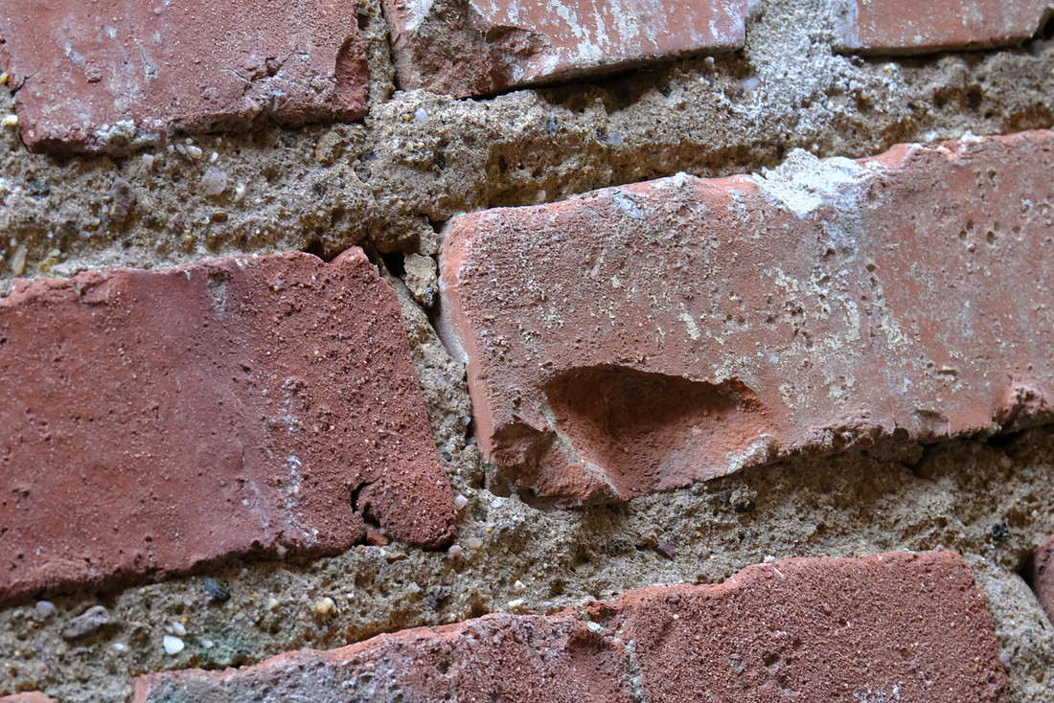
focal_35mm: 272
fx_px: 7965
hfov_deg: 7.6
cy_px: 352
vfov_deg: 5.1
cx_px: 527
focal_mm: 181.1
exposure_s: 1/34
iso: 3200
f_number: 16
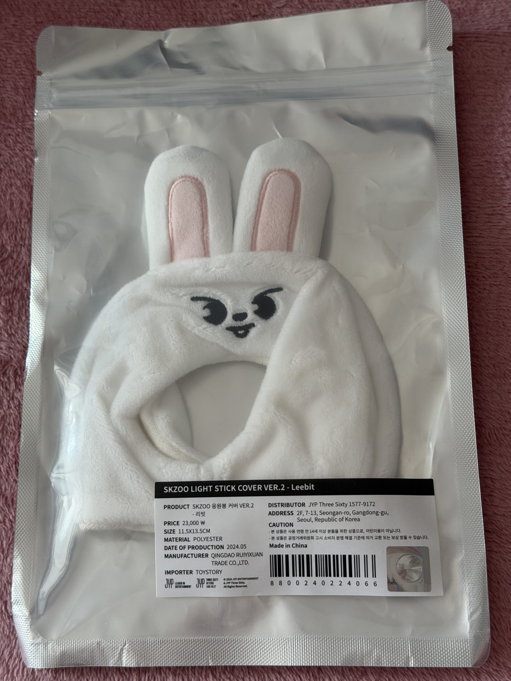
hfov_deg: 30.3
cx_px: 256
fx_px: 945
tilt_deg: -74.1
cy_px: 340
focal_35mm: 48
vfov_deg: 39.7
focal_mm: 6.76
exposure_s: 1/101
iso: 100
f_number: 1.78
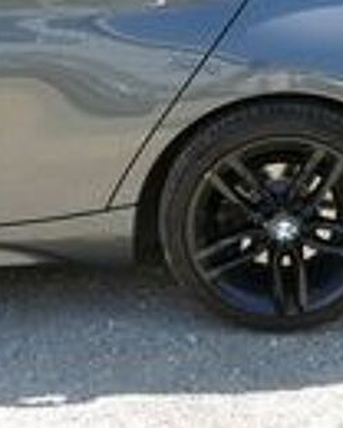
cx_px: 287
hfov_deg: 30.0
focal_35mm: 49
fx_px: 621
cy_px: 215
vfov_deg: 38.0
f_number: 3.1
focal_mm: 12.38
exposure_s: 1/500
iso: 125
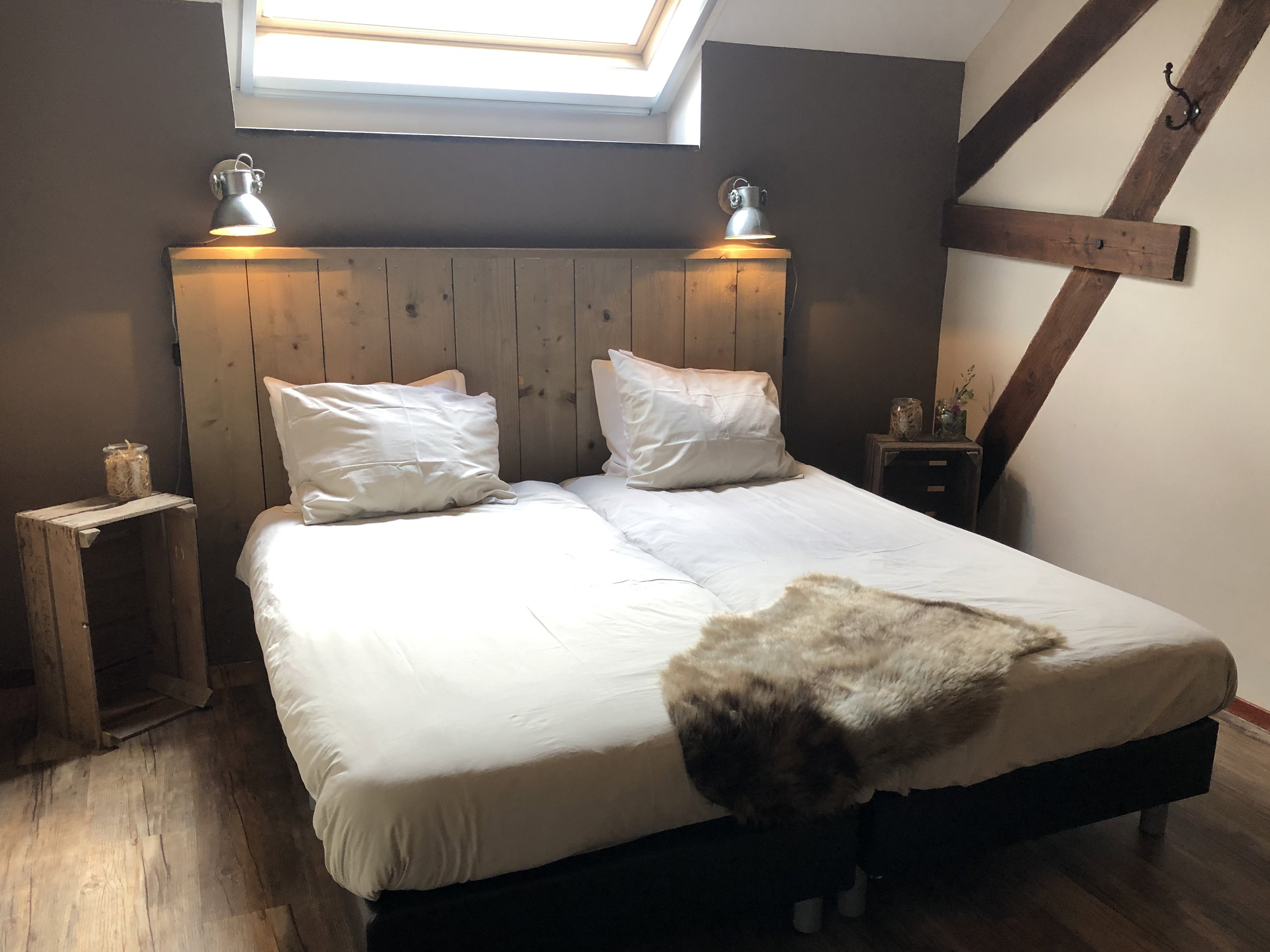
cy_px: 542
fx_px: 1174
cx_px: 706
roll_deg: -0.9
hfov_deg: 56.7
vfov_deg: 44.1
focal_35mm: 32
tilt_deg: -13.2
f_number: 1.8
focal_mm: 3.99
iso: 32
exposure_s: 1/25
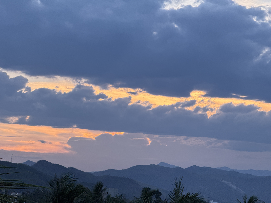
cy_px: 102
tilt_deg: +6.4
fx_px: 939
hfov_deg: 16.4
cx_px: 136
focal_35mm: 120
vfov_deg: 12.3
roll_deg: -3.1
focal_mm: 15.66
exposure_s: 1/185
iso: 64
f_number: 2.8
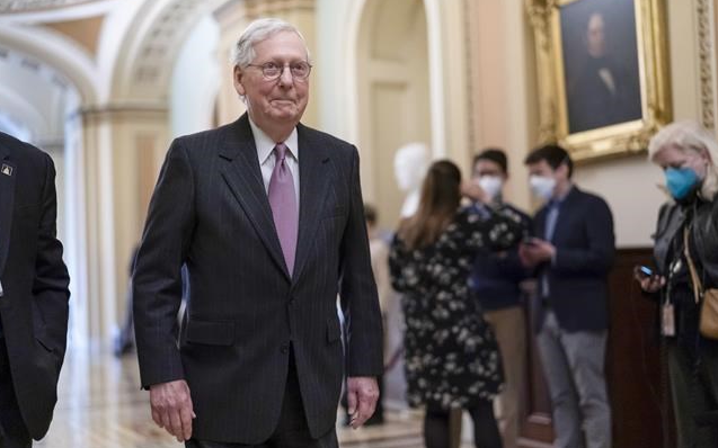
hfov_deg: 38.9
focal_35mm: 52
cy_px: 212
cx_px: 358
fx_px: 1017
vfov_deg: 24.9
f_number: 1.4
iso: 6400
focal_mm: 50
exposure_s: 1/500
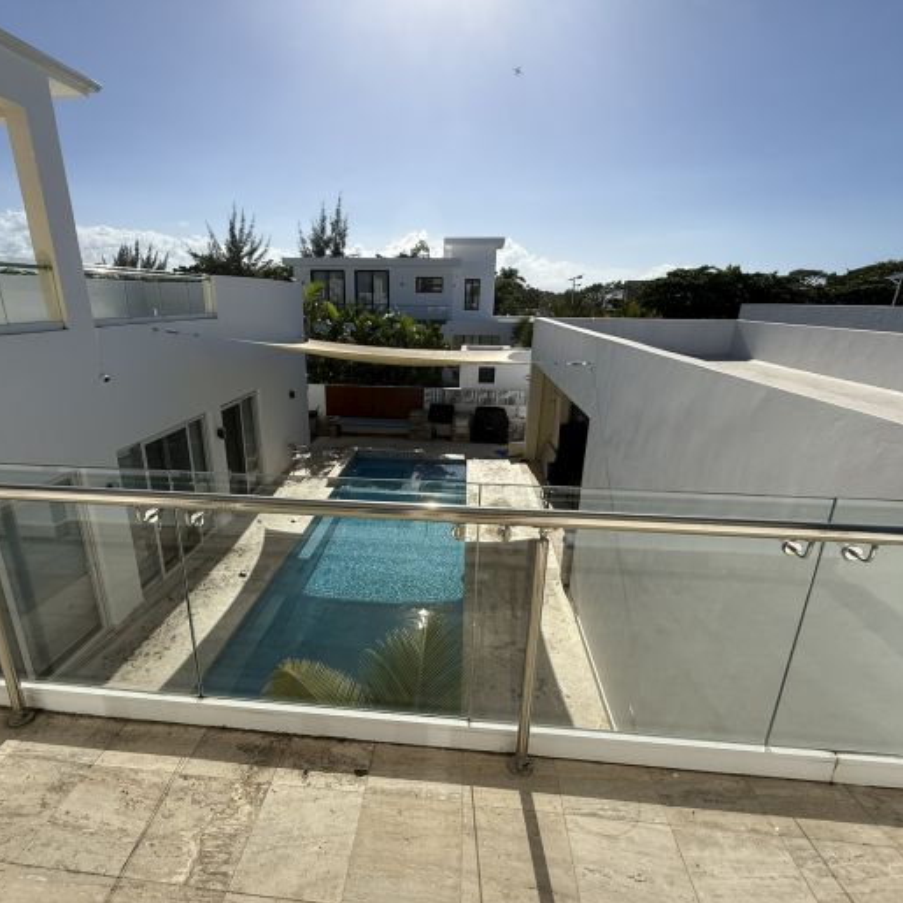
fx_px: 502
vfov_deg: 84.0
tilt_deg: -16.5
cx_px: 416
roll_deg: -0.5
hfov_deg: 83.8
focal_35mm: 17
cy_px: 459
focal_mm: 2.22
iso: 50
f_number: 2.2
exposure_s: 1/4425
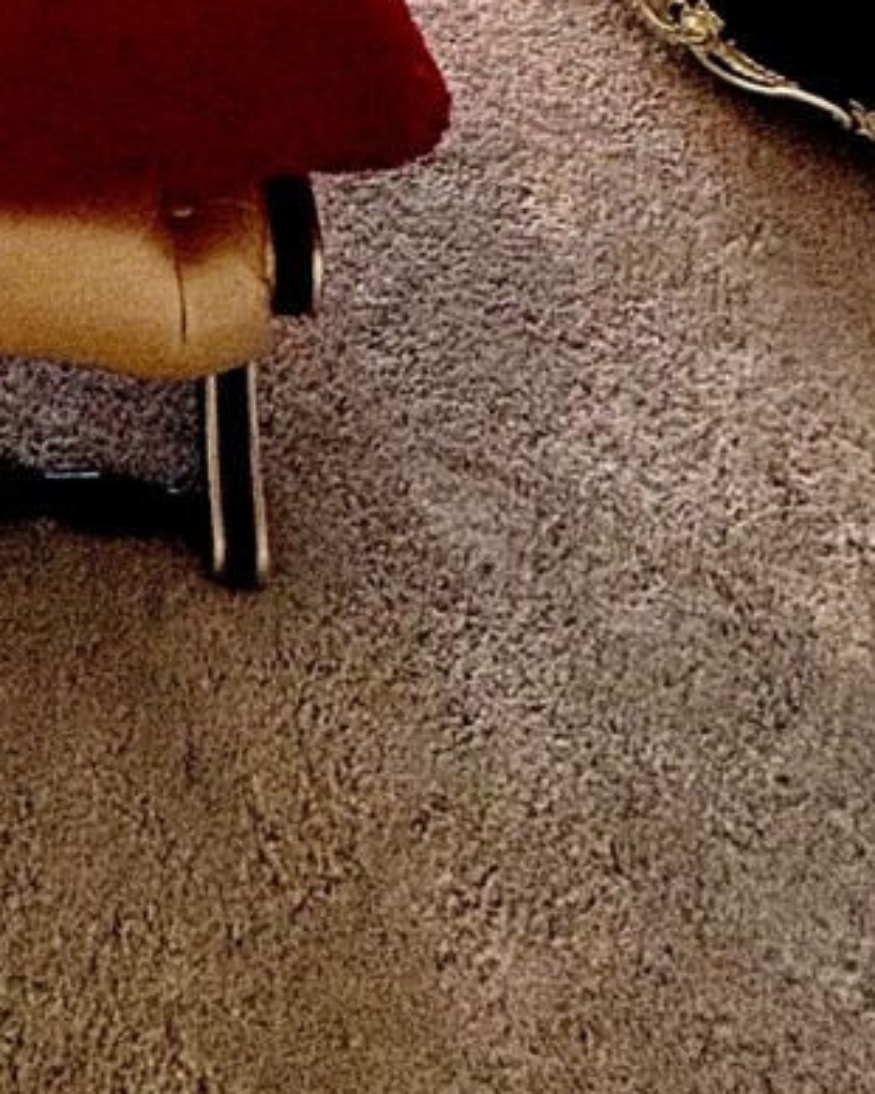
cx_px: -219
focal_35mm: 54
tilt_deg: -25.0
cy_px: -734
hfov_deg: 24.9
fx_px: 1749
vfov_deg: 23.5
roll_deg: -0.3
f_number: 2.2
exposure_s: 1/60
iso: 250
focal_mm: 2.22
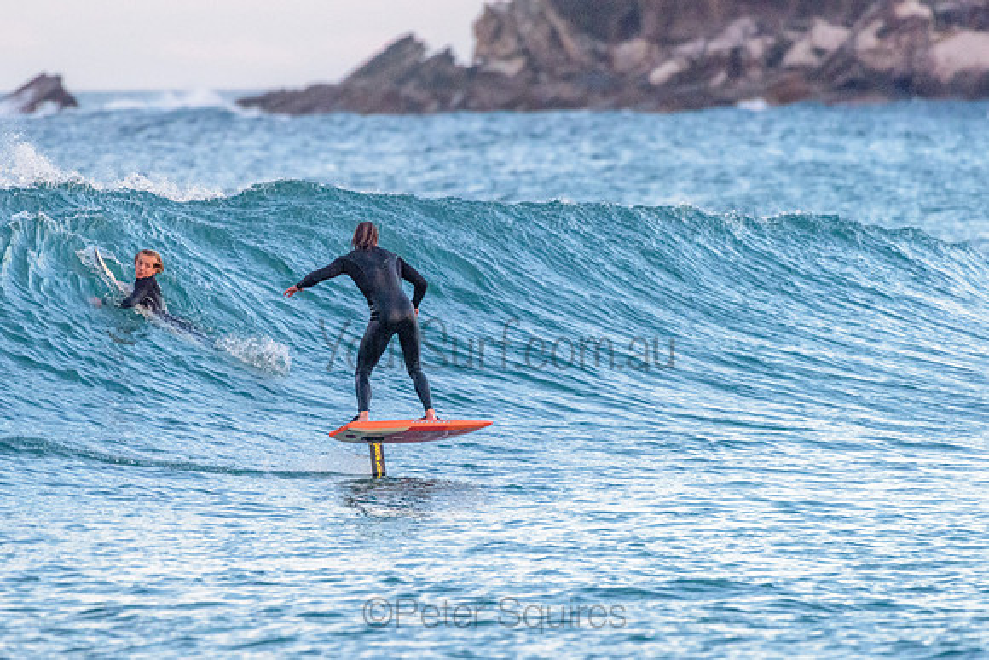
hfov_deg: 3.7
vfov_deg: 2.5
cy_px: 324
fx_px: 15153
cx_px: 485
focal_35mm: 551
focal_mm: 450
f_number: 5.6
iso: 2800
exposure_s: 1/2000
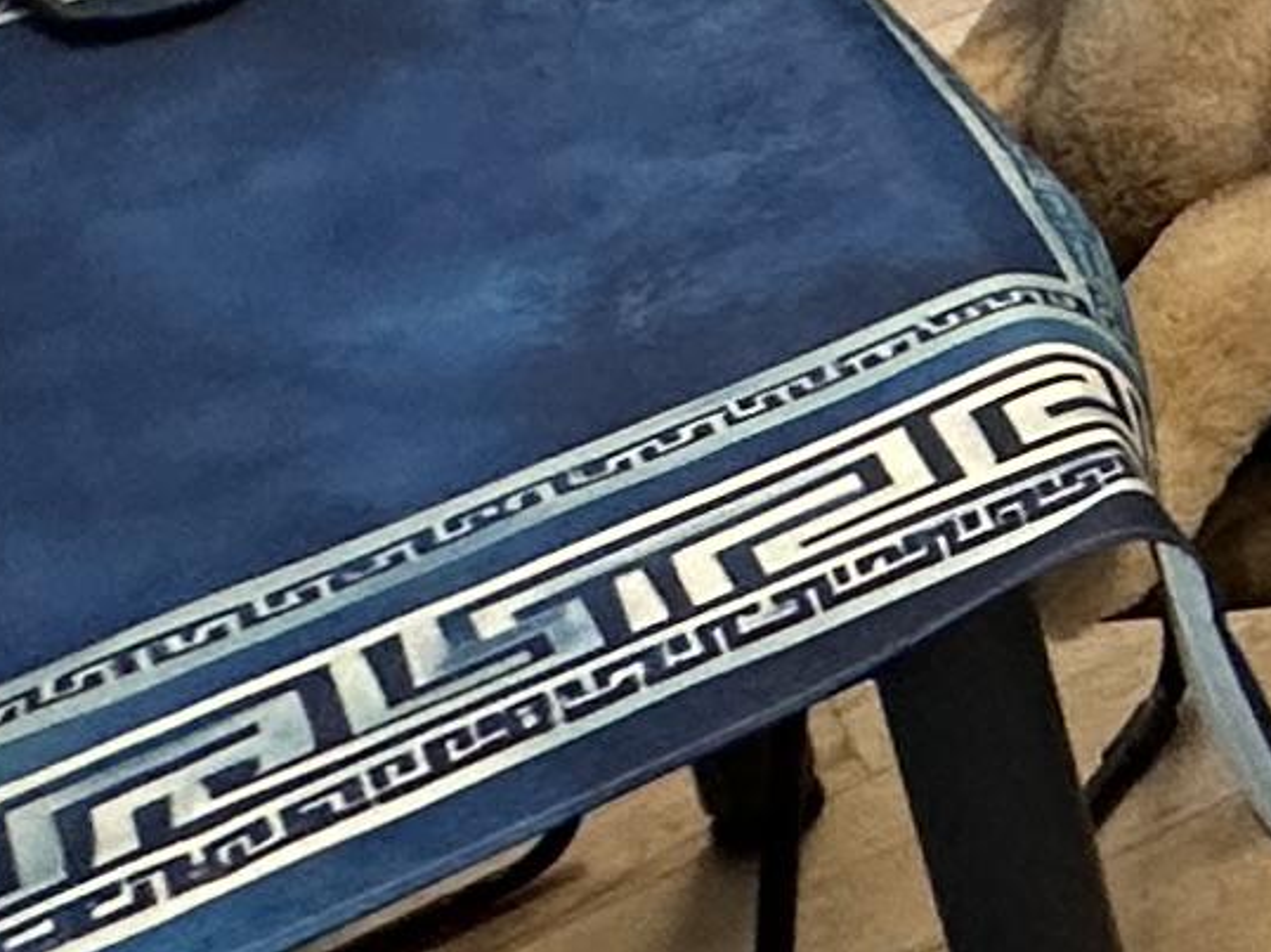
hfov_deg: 11.7
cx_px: 3671
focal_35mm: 105
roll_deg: +0.5
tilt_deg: -16.5
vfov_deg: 12.0
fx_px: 3854
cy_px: -1143
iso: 160
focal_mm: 2.22
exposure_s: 1/100
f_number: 2.2
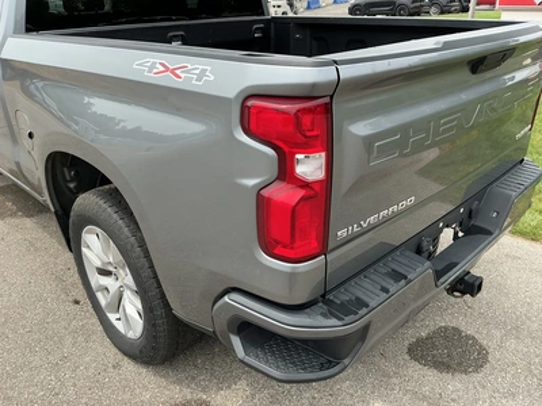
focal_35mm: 28
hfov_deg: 63.4
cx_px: 271
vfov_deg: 49.7
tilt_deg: -25.2
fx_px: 438
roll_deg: +2.2
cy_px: 203
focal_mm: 3
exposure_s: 1/586
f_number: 1.8
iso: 25
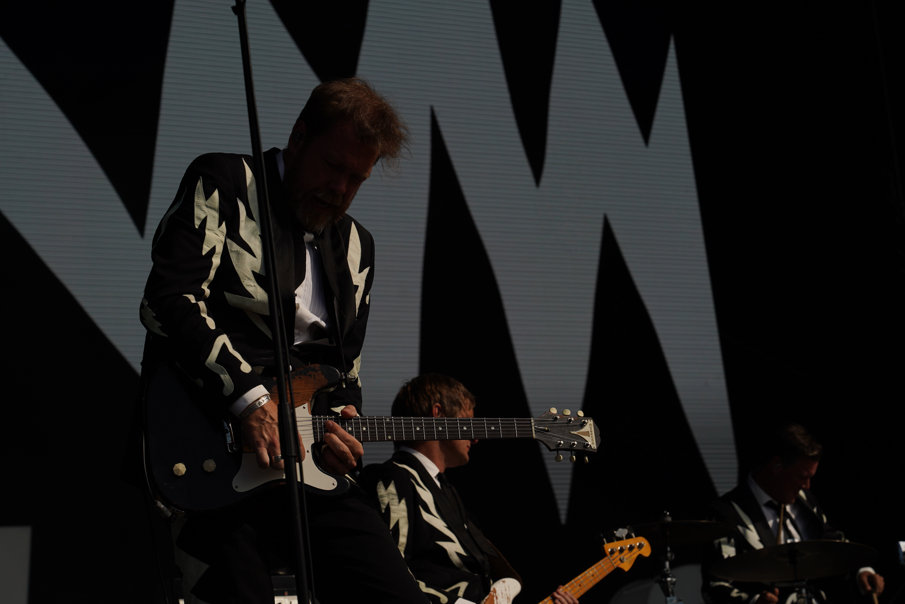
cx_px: 452
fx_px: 2639
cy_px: 302
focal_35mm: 105
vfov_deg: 13.0
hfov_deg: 19.5
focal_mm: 105
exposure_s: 1/1250
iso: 100
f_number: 8
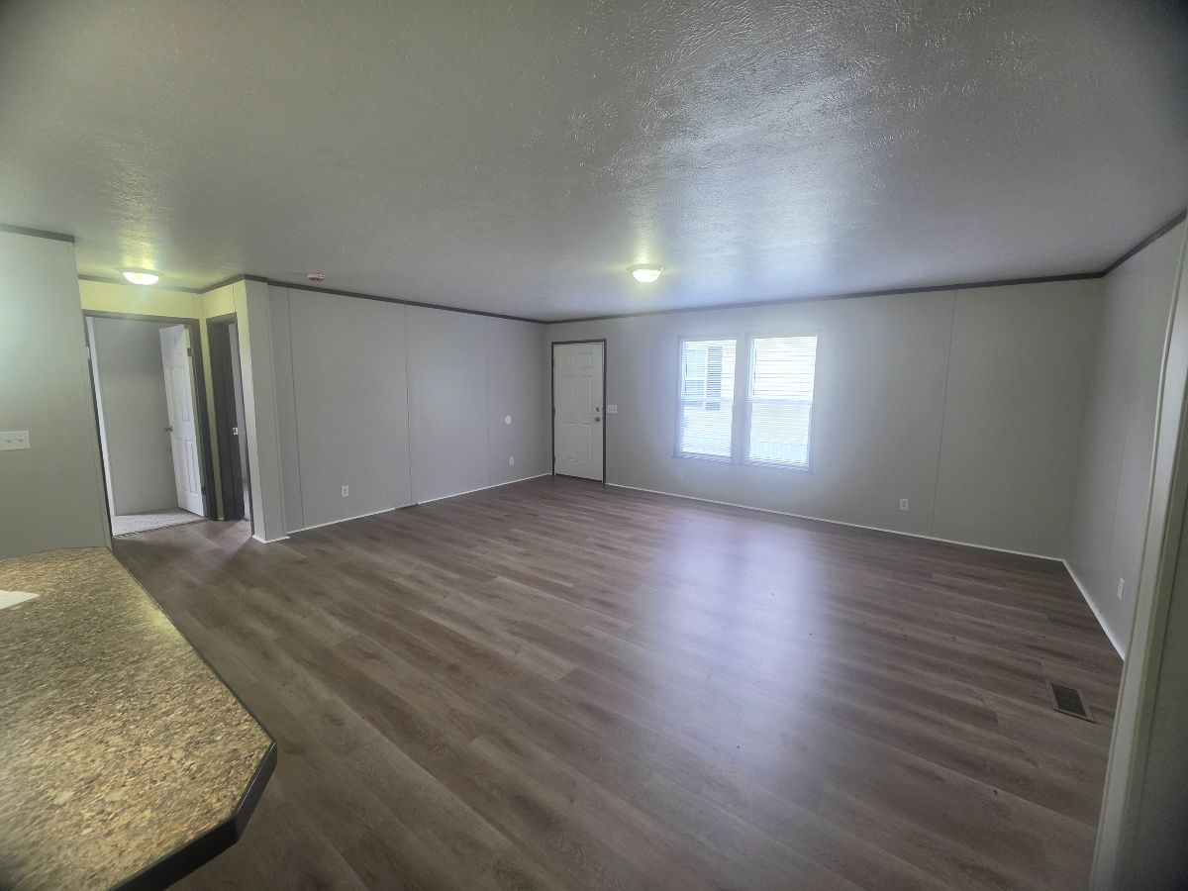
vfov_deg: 89.9
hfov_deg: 106.2
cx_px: 594
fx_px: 446
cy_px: 446
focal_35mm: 13
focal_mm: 2.2
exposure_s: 1/120
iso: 125
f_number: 1.9
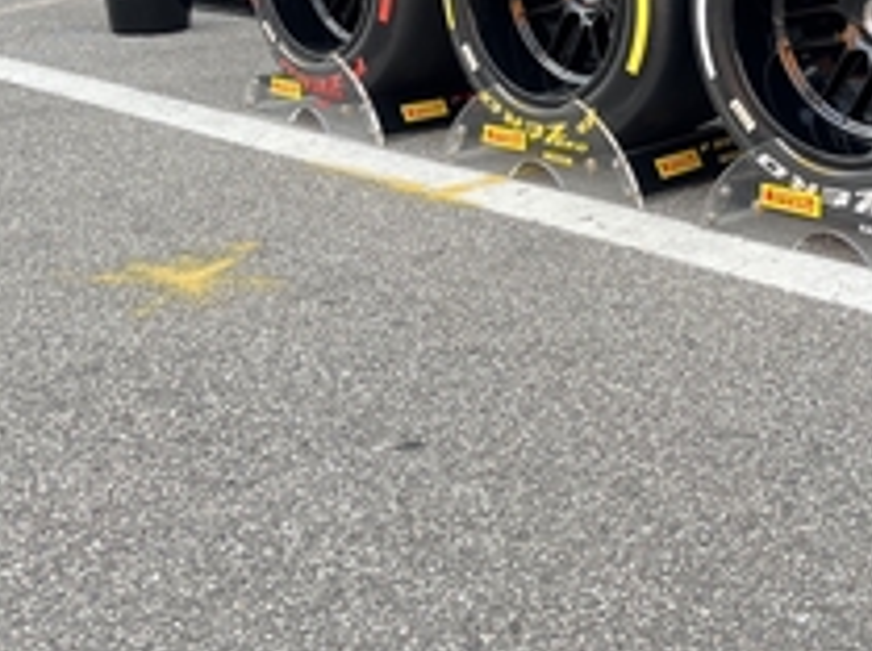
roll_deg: +0.1
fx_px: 1408
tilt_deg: -8.0
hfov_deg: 33.4
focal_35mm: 56
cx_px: 701
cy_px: -23
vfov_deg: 24.6
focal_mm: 5.1
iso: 50
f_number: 1.6
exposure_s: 1/454
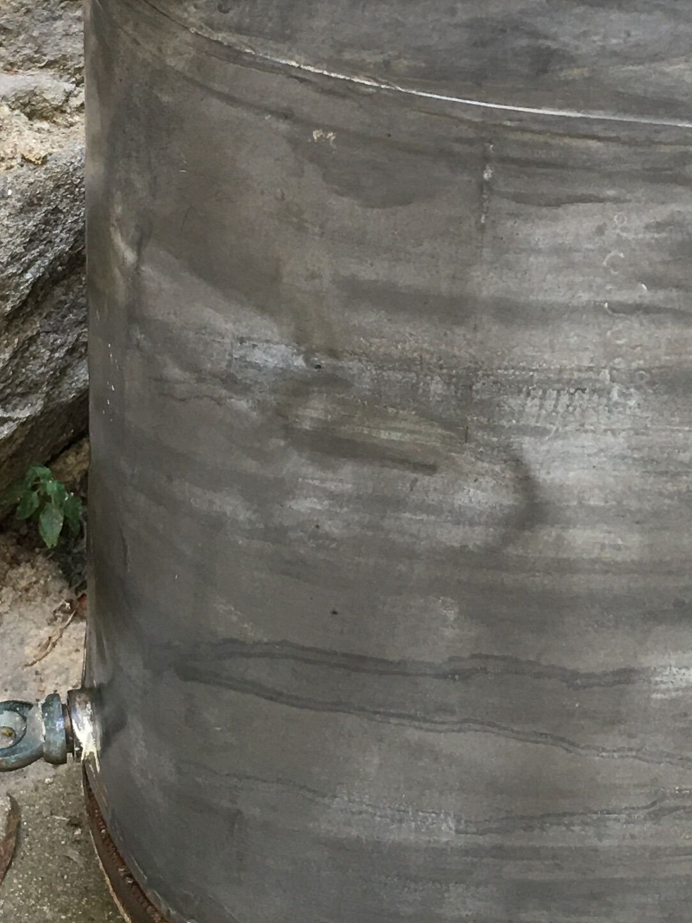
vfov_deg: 23.7
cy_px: 157
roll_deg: -3.3
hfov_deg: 18.2
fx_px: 2159
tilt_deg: -28.9
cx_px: 419
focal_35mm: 81
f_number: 2.2
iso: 32
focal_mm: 4.15
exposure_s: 1/33
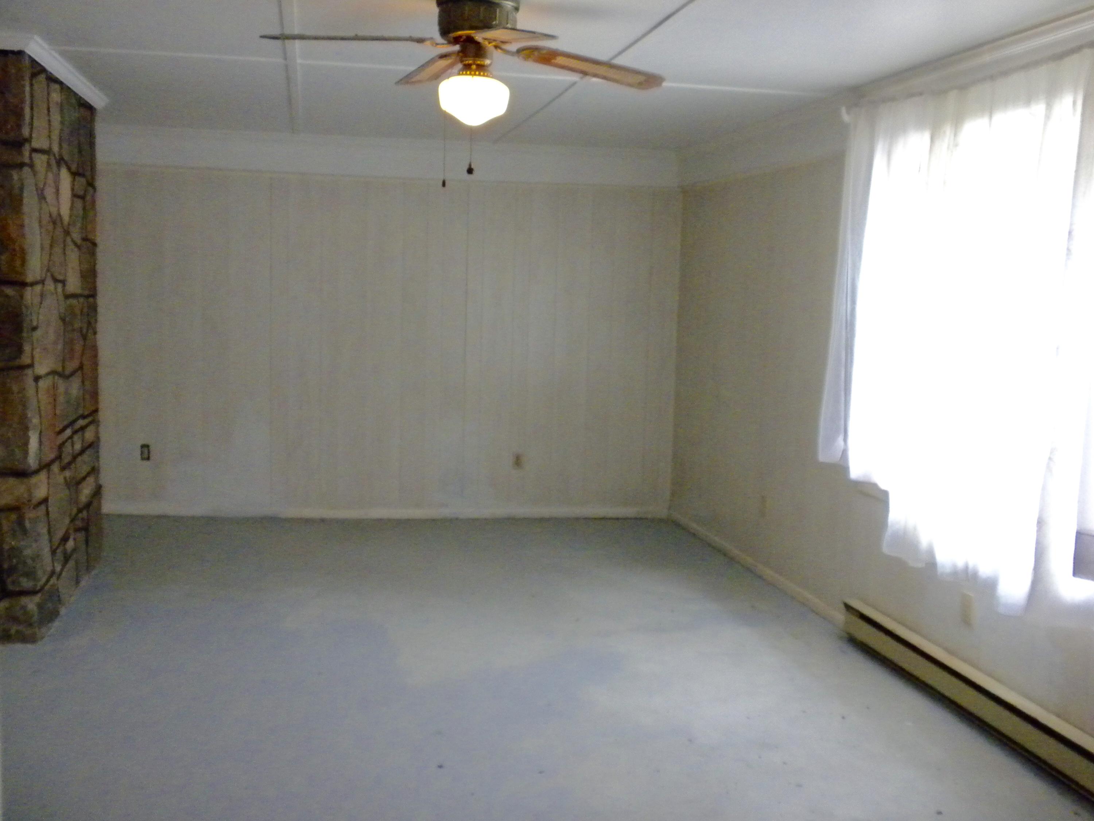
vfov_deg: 38.7
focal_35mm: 37
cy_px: 410
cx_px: 547
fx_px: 1169
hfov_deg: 50.1
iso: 400
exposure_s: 1/60
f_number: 3.5
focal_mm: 6.6
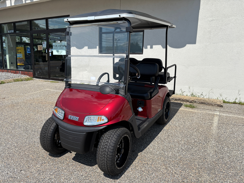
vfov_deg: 53.1
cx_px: 122
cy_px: 92
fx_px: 183
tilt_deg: -9.7
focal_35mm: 26
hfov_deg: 67.3
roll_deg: -1.1
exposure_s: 1/4065
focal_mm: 5.96
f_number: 1.6
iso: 50
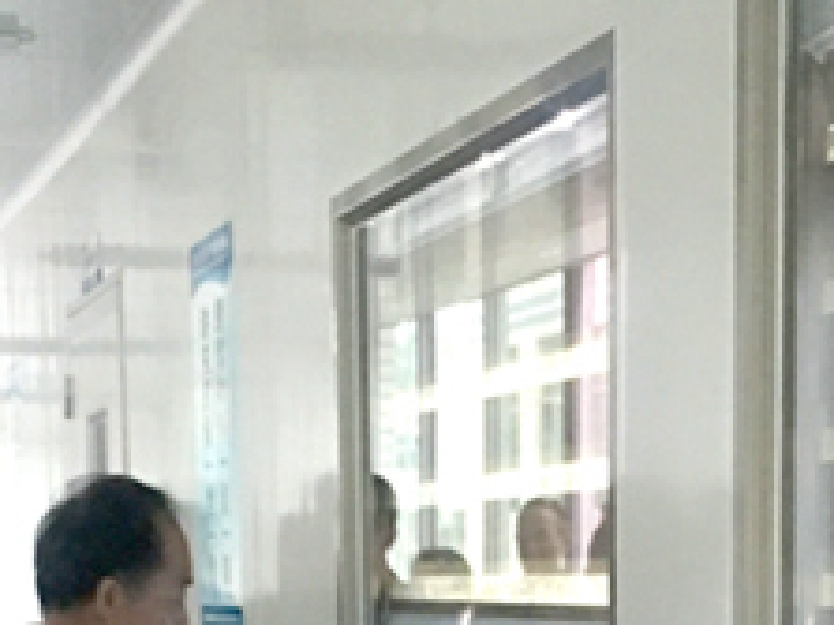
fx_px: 2504
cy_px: 1003
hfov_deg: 18.9
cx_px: 524
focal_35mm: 104
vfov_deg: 13.2
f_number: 2.2
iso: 125
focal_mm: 4.15
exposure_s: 1/17
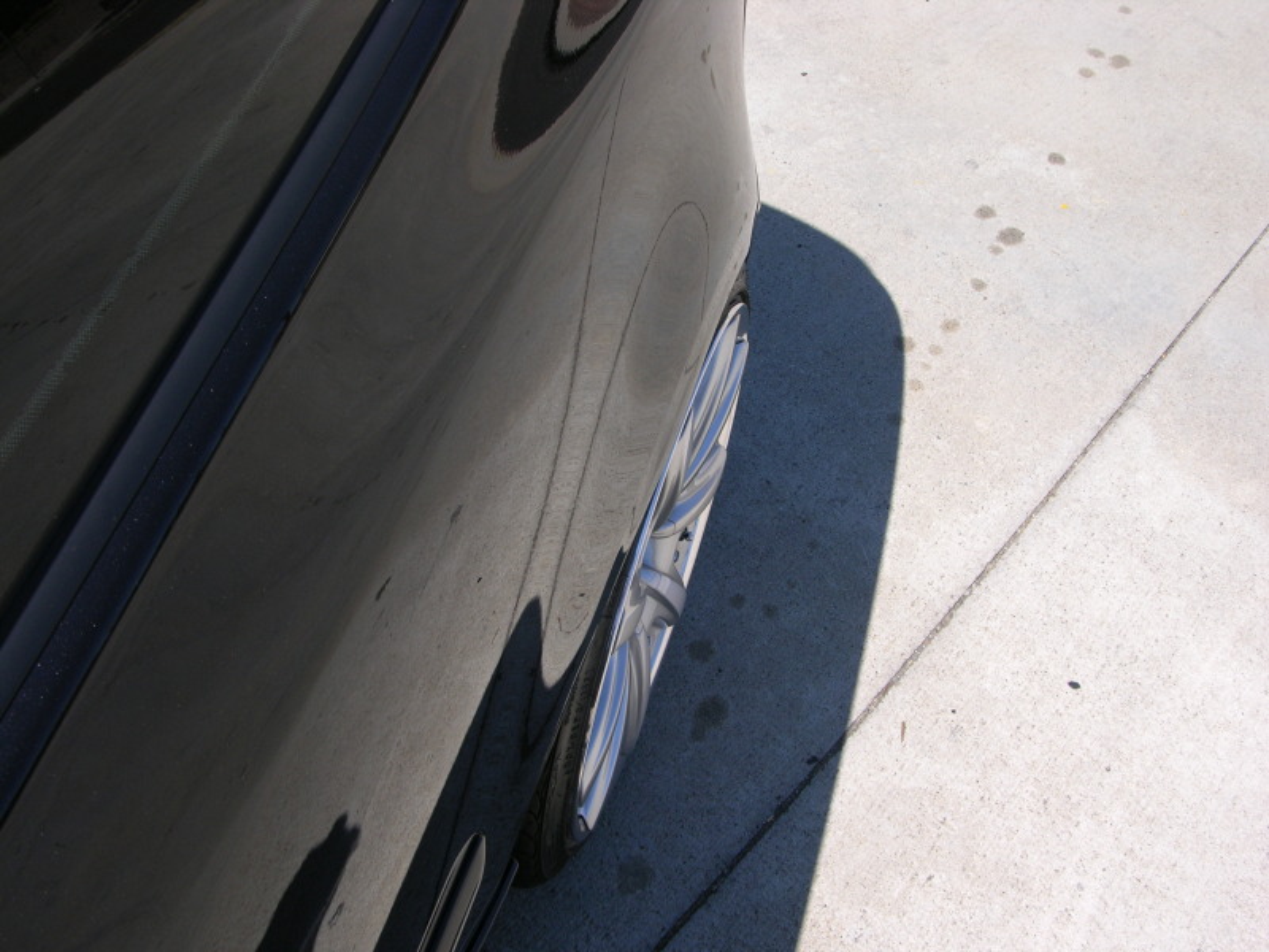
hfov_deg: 52.6
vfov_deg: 40.7
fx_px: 1283
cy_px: 476
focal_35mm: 35
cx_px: 634
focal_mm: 8.9
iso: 50
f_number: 5.6
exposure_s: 1/203
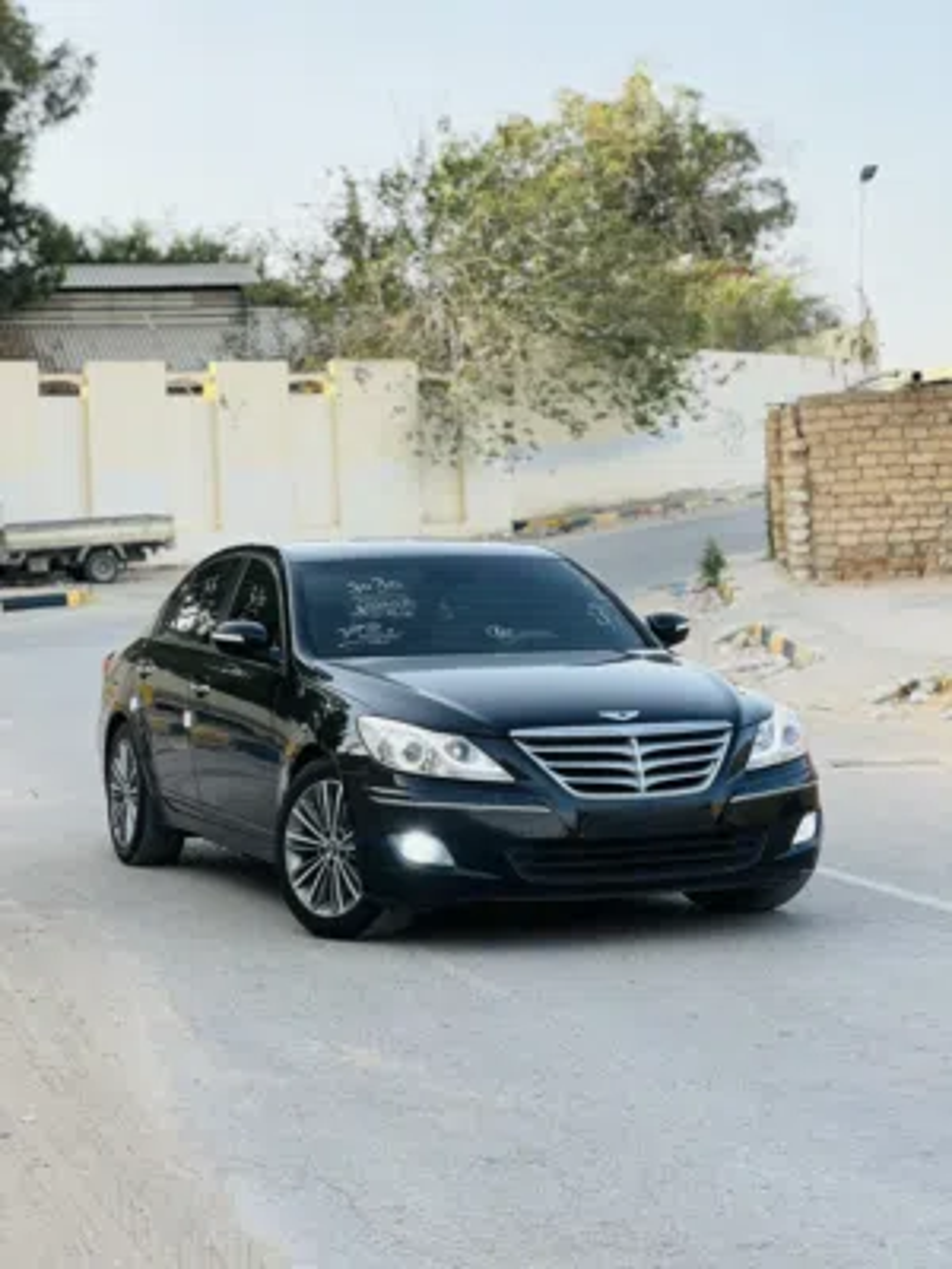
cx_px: 476
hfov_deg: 19.1
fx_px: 2824
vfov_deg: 25.3
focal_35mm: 77
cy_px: 634
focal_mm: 9
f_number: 2.8
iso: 32
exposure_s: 1/121
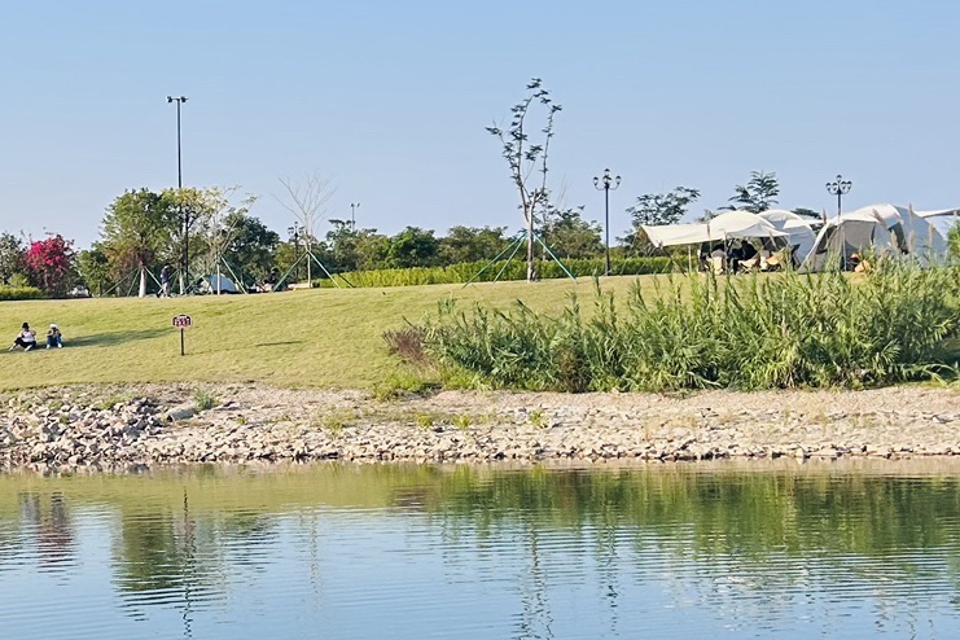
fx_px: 1947
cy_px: 435
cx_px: -202
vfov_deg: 18.6
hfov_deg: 24.9
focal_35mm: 73
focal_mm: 5.7
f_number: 1.5
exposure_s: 1/2762
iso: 50
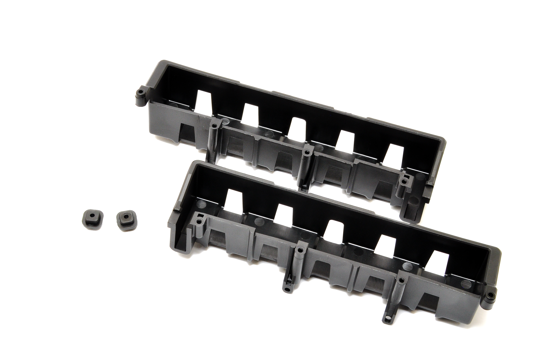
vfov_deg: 20.6
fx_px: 1000
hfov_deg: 30.5
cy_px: 182
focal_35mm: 66
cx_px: 273
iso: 400
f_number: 22
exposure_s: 1/60
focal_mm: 44
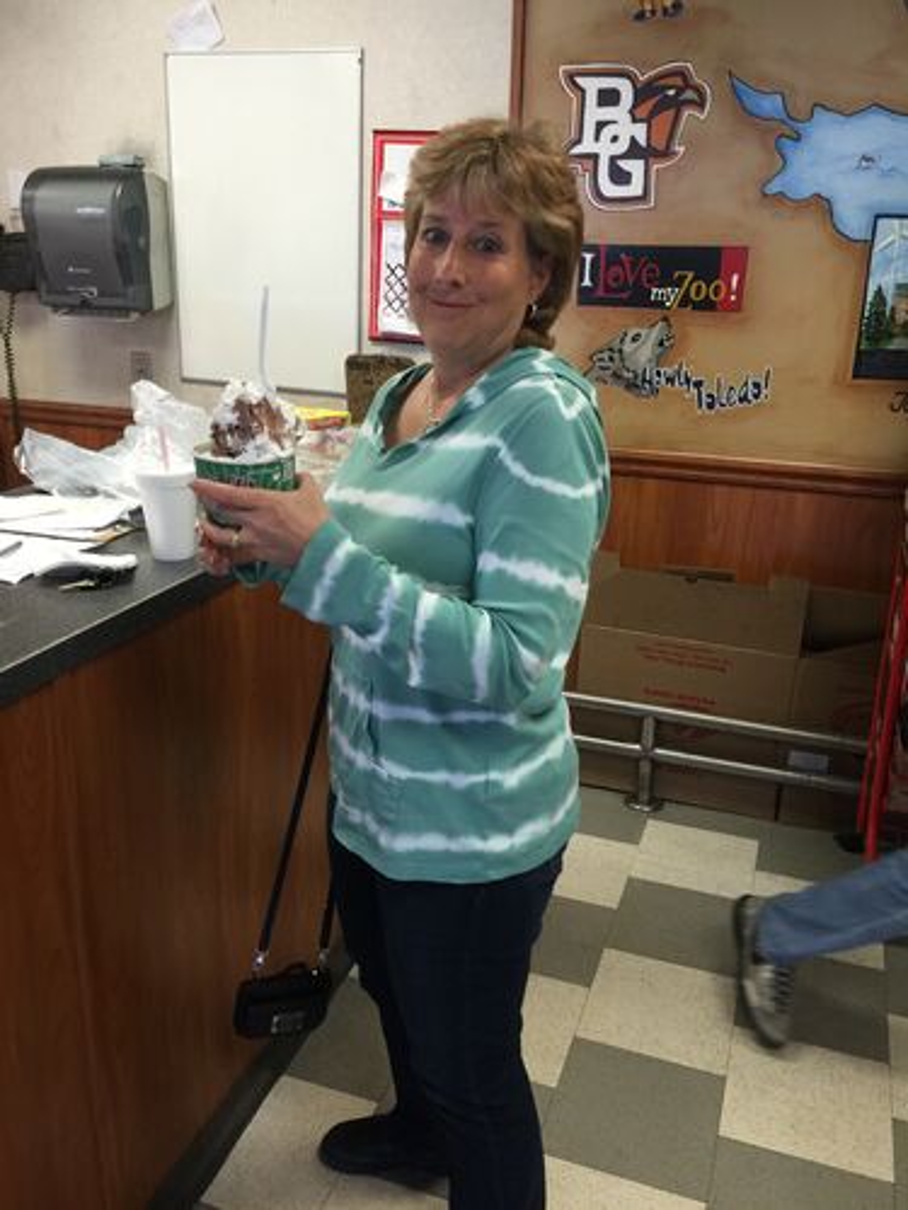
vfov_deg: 61.7
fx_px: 1014
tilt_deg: -19.1
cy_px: 605
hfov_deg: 48.2
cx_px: 454
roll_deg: -0.6
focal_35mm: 29
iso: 50
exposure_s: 1/30
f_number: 2.2
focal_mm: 4.15
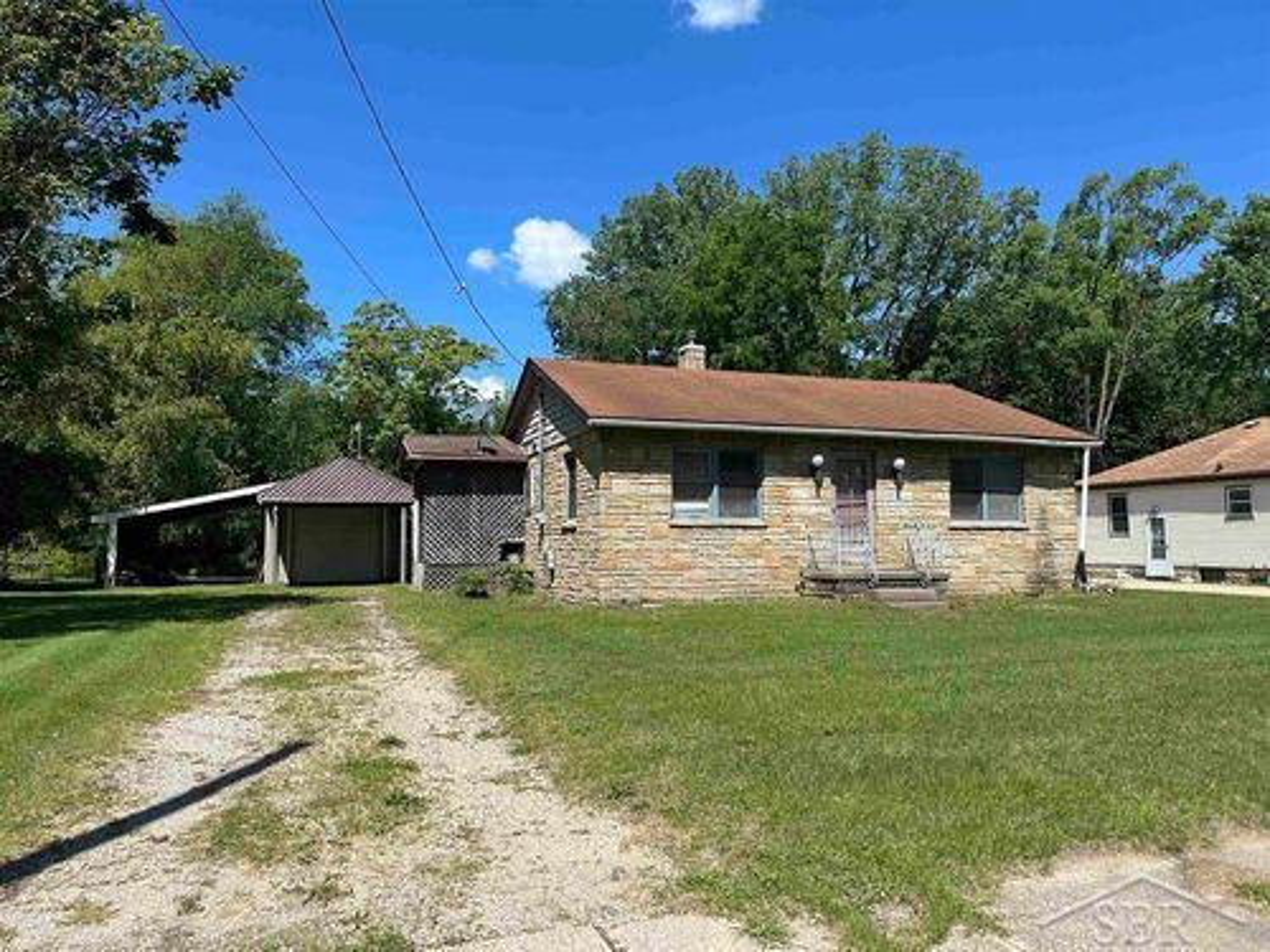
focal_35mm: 24
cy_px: 476
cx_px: 635
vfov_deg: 56.8
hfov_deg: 71.6
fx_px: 881
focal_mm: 6.86
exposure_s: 1/3861
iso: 80
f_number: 1.78
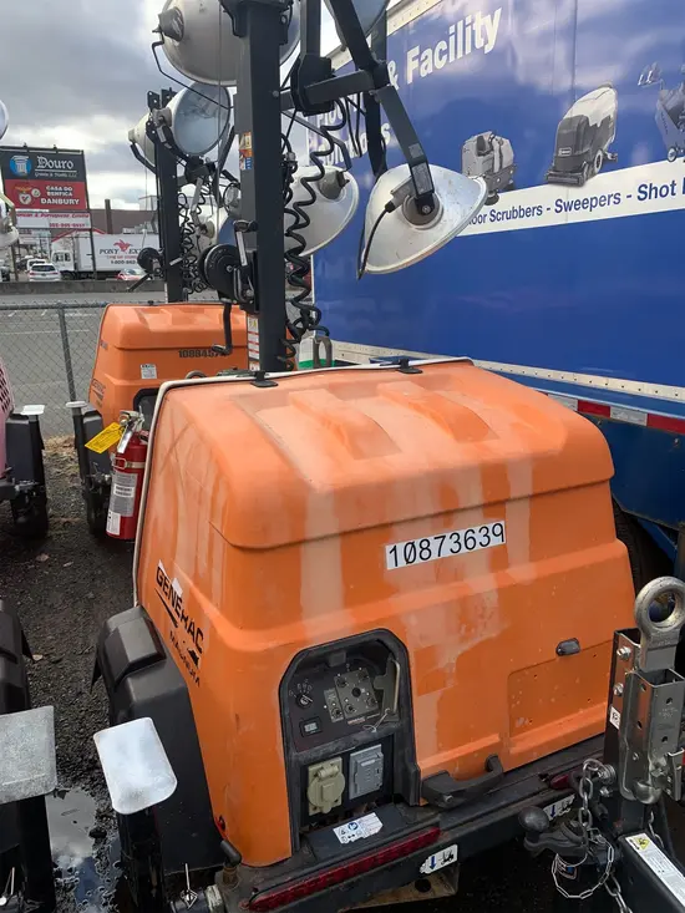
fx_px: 686
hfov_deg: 53.1
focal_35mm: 26
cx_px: 342
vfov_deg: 67.3
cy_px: 456
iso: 25
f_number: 1.8
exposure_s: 1/467
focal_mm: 4.25
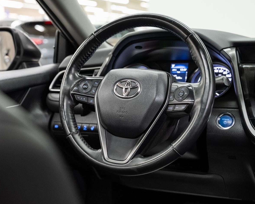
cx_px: 128
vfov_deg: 26.7
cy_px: 98
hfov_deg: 33.0
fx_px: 430
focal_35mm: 57
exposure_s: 1/40
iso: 1000
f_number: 4
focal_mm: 43.6
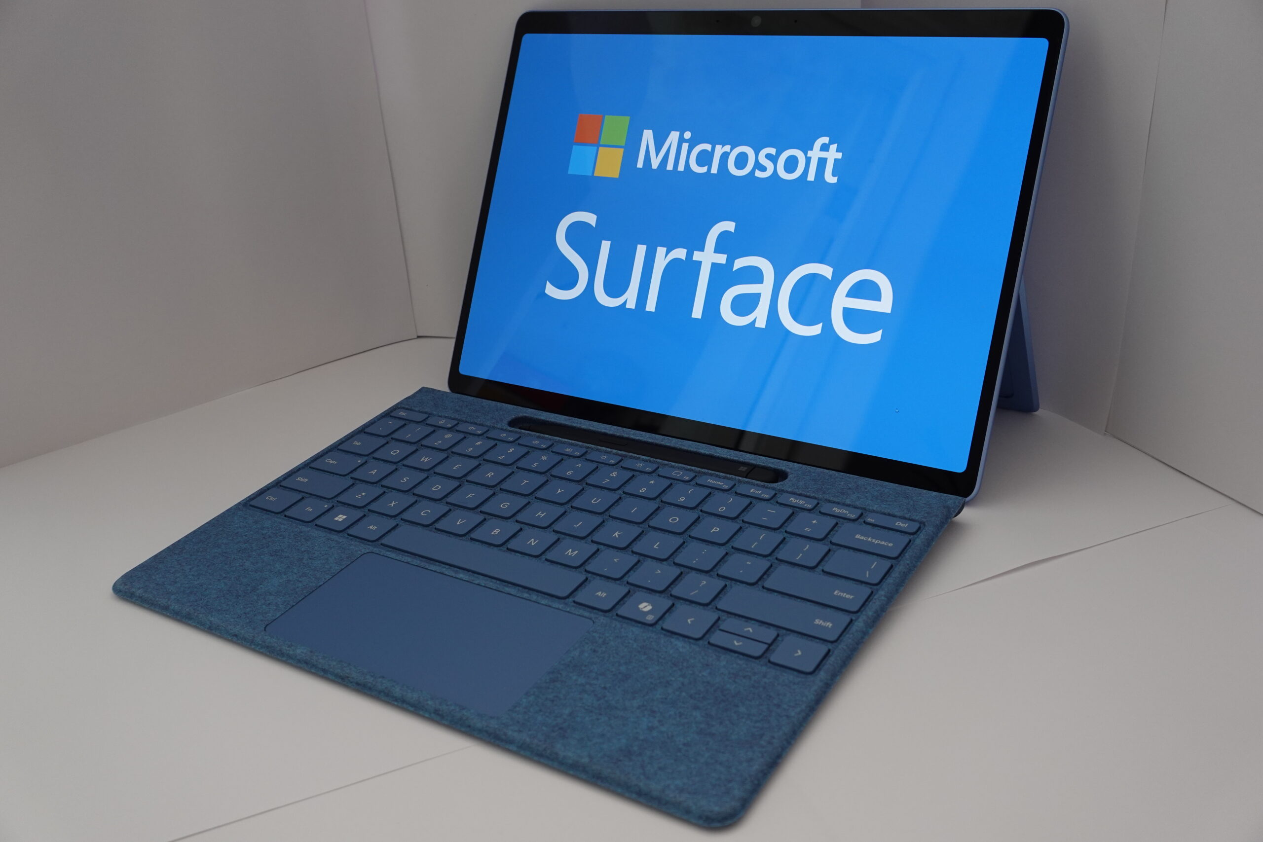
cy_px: 421
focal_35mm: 35
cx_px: 632
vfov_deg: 37.9
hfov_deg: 54.4
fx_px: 1228
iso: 320
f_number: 4
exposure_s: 1/160
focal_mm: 13.15
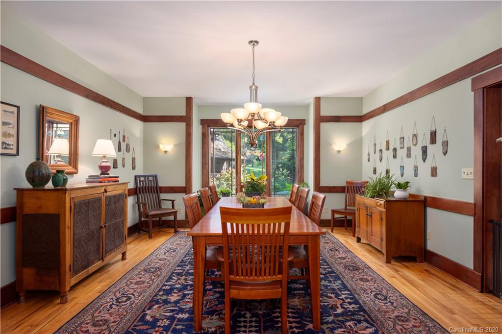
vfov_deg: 63.2
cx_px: 251
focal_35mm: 20
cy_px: 167
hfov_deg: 85.4
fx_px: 272
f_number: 8
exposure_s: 1/40
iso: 320
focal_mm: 13
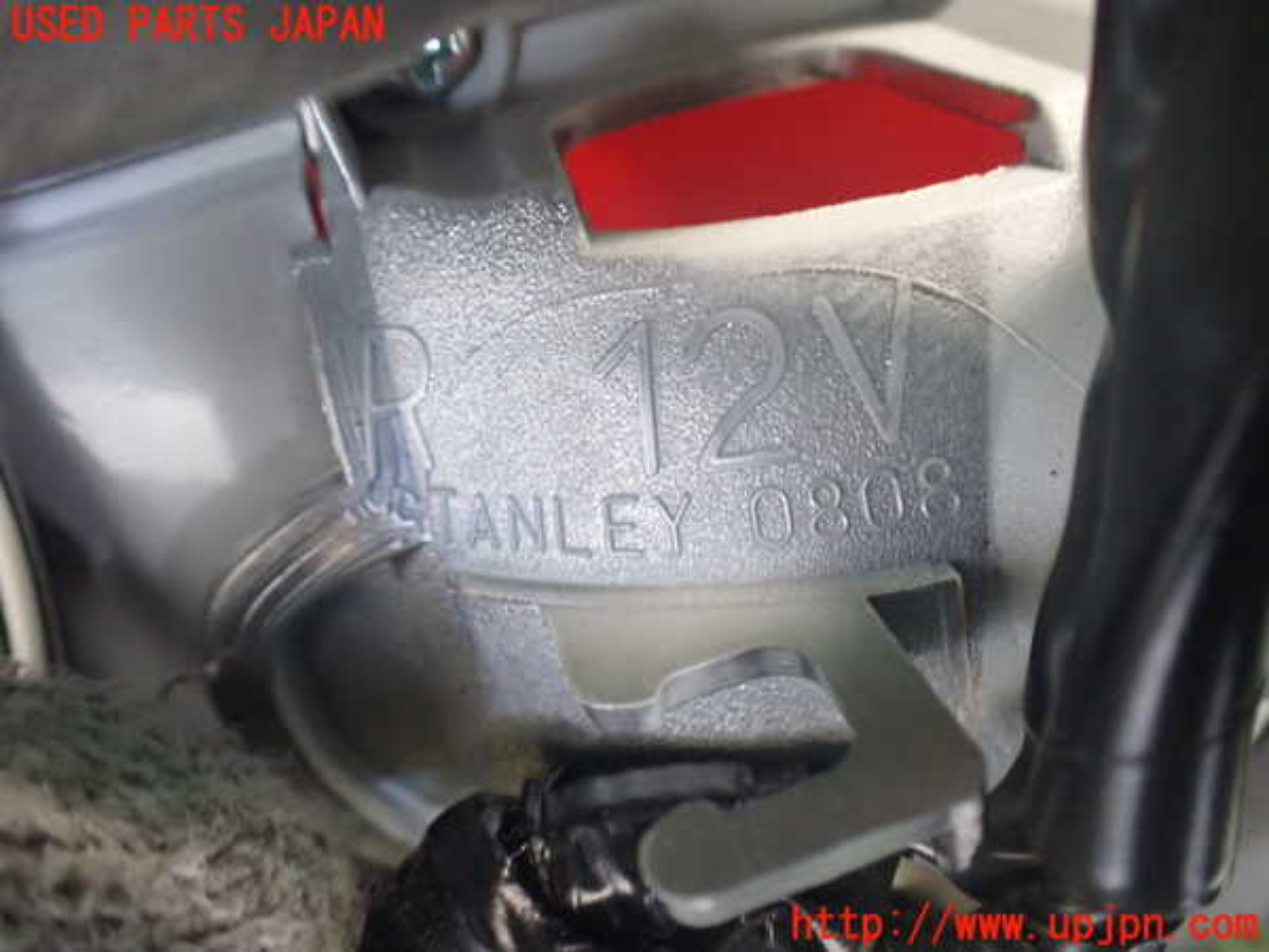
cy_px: 476
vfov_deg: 46.8
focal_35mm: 30
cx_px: 634
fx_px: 1100
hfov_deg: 60.0
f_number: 2.3
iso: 1000
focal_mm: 5.4
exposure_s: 1/30
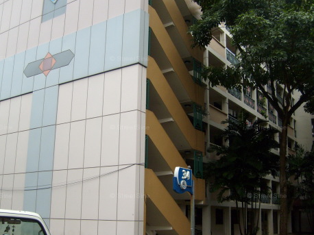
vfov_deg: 34.3
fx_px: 381
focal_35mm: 42
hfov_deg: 44.8
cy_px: 128
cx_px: 161
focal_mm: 5.8
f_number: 7.1
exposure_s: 1/180
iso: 80
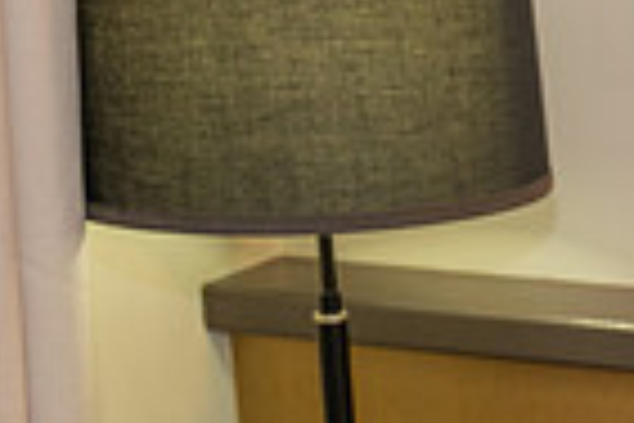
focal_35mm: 142
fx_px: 2501
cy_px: 457
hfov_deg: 12.9
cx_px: 1187
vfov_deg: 9.6
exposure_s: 1/160
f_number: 4
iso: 800
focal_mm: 34.5
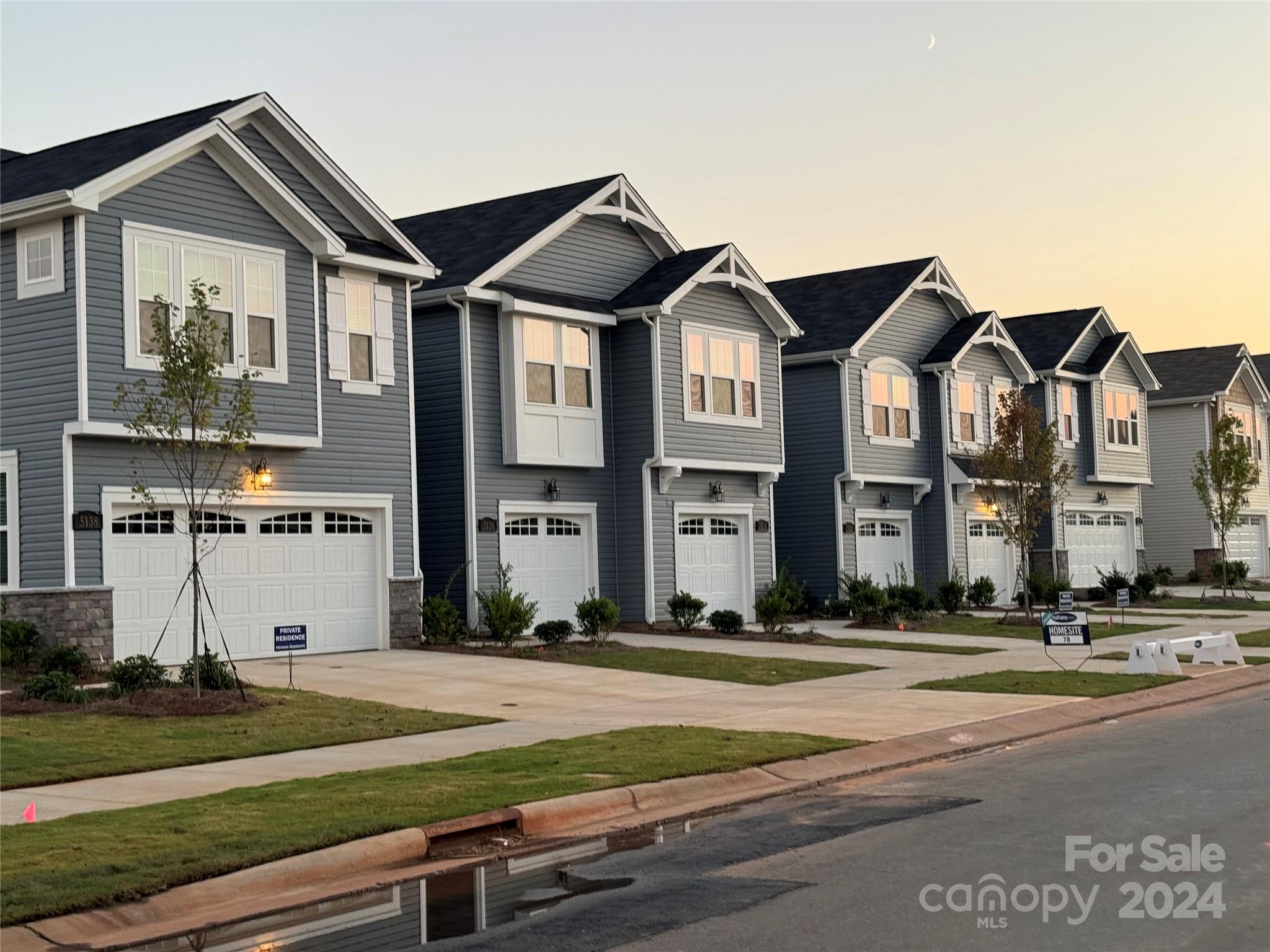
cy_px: 476
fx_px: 1761
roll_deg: +1.5
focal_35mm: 48
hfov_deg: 39.7
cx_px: 635
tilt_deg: -0.3
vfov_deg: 30.3
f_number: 1.78
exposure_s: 1/121
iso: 80
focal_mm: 6.76
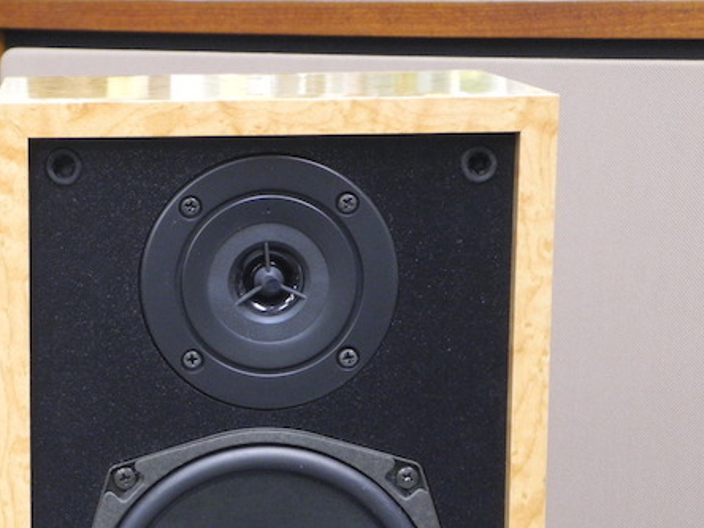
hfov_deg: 13.2
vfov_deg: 10.1
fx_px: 2990
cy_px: 455
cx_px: -29
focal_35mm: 147
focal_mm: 14.5
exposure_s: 1/10.8
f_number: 4
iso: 400
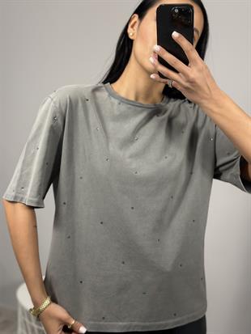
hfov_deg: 30.3
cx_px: 126
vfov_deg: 39.6
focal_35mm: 48
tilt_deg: -30.6
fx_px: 464
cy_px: 167
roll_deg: -5.1
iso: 100
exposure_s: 1/100
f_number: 1.78
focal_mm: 6.86
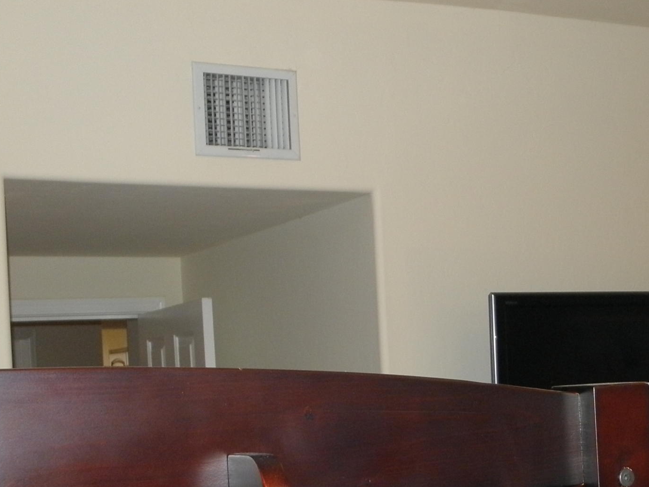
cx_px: 625
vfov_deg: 23.7
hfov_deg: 29.9
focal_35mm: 61
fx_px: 1144
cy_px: 378
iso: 160
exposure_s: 1/30
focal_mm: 5
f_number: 3.5
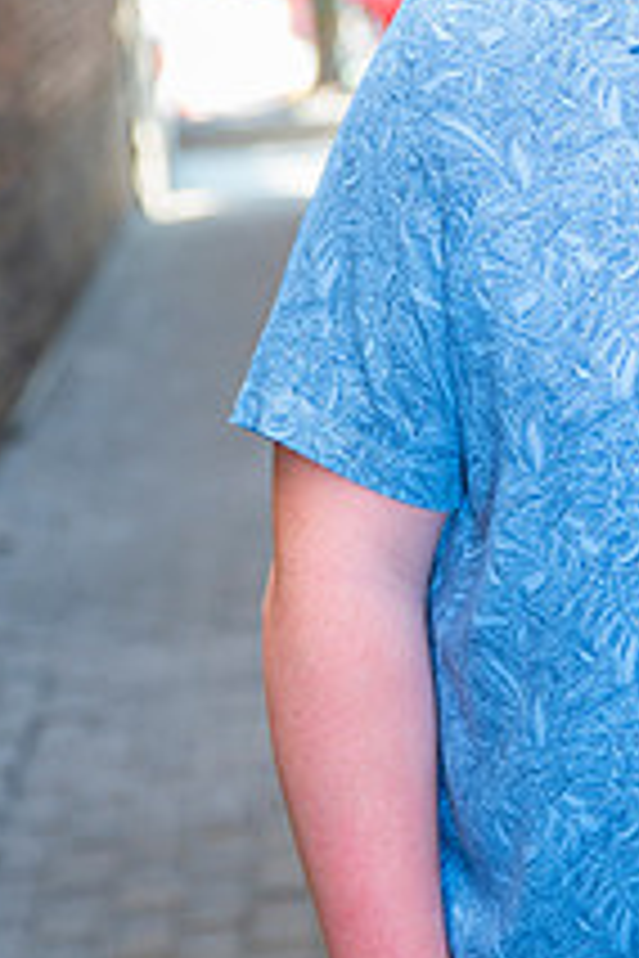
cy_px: 301
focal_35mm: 116
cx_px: 639
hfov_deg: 11.7
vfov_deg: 17.6
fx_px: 3088
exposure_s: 1/100
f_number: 2.8
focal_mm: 55
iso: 160
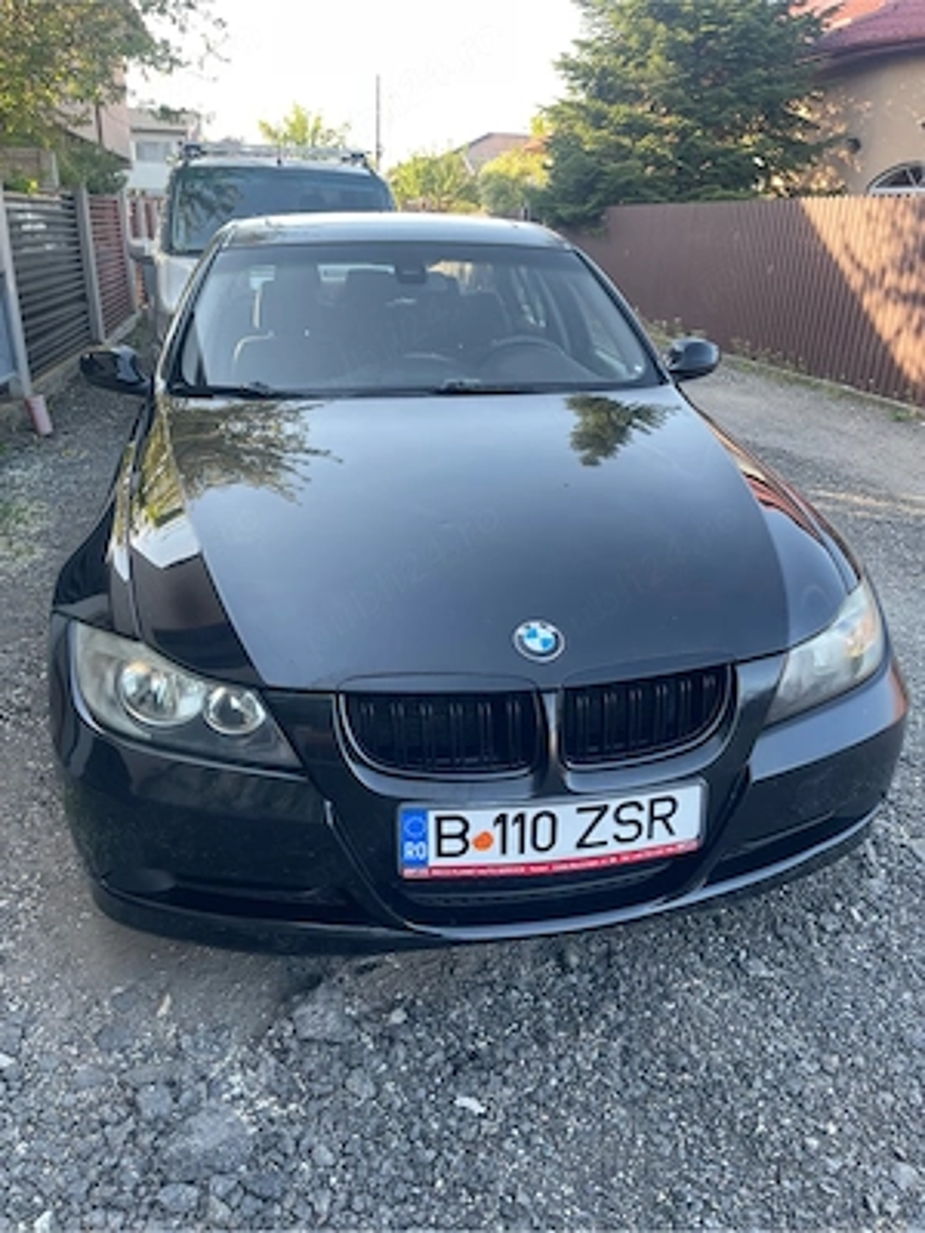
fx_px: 891
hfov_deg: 54.9
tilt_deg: -22.7
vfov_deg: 69.4
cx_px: 462
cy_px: 616
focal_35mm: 25
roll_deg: -1.5
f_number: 1.6
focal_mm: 5.1
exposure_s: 1/127
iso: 32
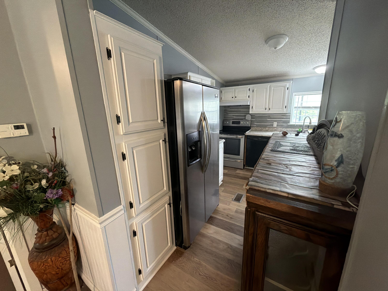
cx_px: 194
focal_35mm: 14
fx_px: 157
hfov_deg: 102.1
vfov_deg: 85.7
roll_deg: +2.8
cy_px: 146
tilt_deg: -11.3
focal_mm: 2.22
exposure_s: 1/60
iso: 640
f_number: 2.2
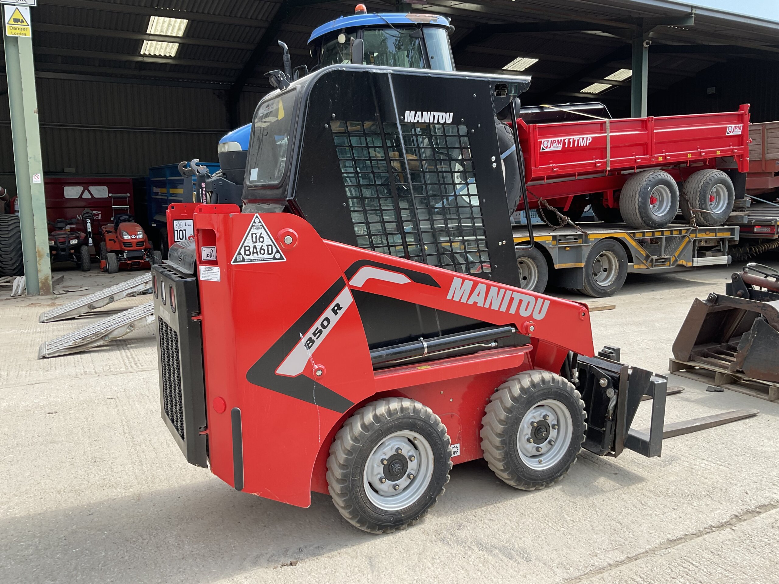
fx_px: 653
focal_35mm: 29
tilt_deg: -6.3
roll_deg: +2.6
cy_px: 292
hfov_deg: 61.7
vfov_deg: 48.2
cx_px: 390
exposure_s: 1/551
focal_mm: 3
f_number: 1.8
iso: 16
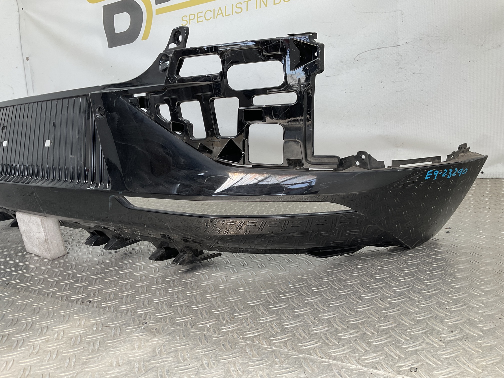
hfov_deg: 61.7
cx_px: 252
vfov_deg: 48.2
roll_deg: +4.9
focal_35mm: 29
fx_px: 422
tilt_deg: -14.3
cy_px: 189
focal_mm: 3
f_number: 1.8
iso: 16
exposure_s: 1/130
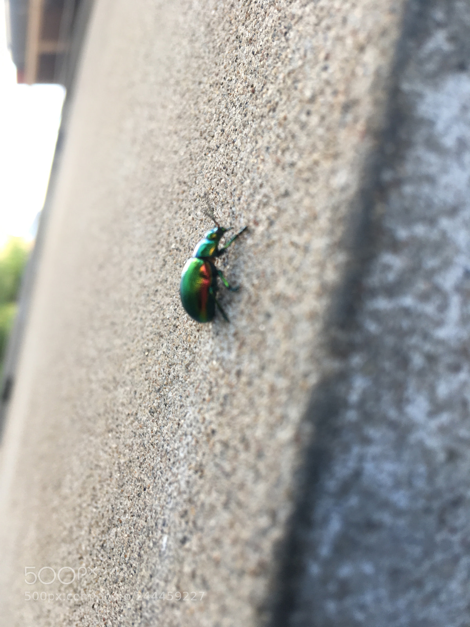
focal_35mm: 29
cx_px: 235
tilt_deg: -2.7
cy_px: 314
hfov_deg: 48.2
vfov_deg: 61.7
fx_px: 525
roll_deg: -12.2
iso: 32
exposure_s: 1/50
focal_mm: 4.15
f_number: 2.2
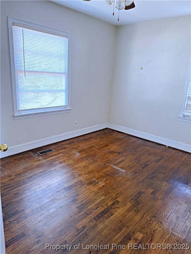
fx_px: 177
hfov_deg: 56.8
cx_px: 96
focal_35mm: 24
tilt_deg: -16.0
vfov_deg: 71.6
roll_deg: -4.4
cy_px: 127
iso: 250
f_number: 1.78
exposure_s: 1/60
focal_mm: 6.76
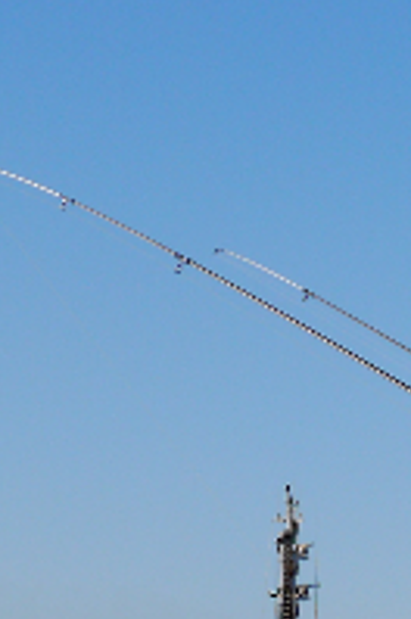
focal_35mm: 199
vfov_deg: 10.2
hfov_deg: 6.8
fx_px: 3420
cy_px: 765
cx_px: 473
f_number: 9
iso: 160
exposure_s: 1/500
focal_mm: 19
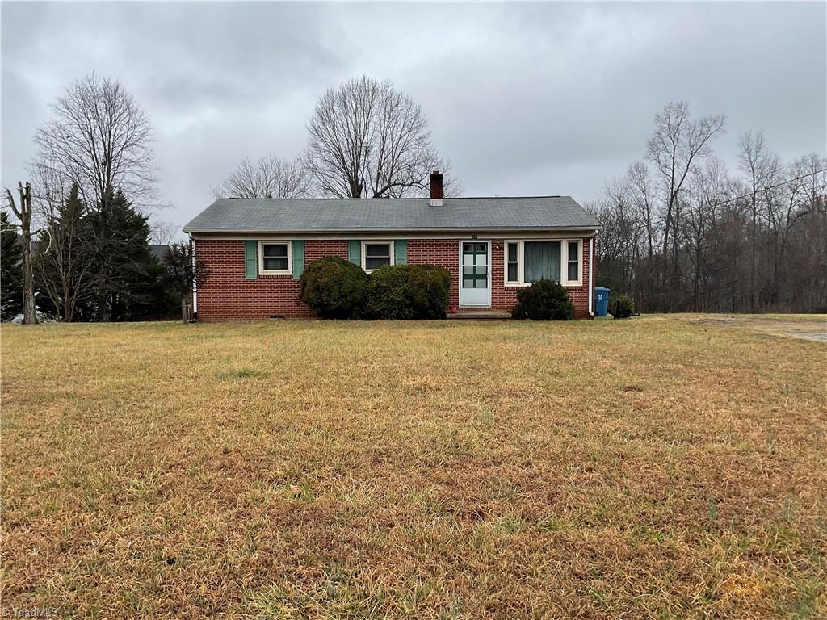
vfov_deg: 48.2
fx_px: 693
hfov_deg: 61.7
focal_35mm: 29
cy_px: 310
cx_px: 414
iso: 16
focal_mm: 3
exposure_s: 1/394
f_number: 1.8
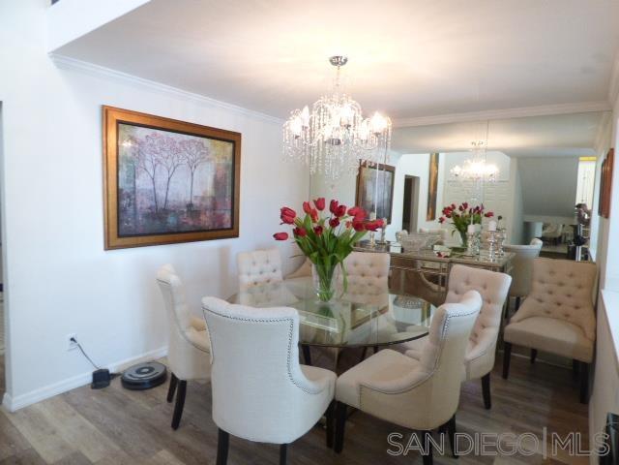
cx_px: 310
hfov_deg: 81.7
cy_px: 232
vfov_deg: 66.0
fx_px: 358
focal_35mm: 20
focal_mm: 3.58
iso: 200
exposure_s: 1/25
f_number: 2.8
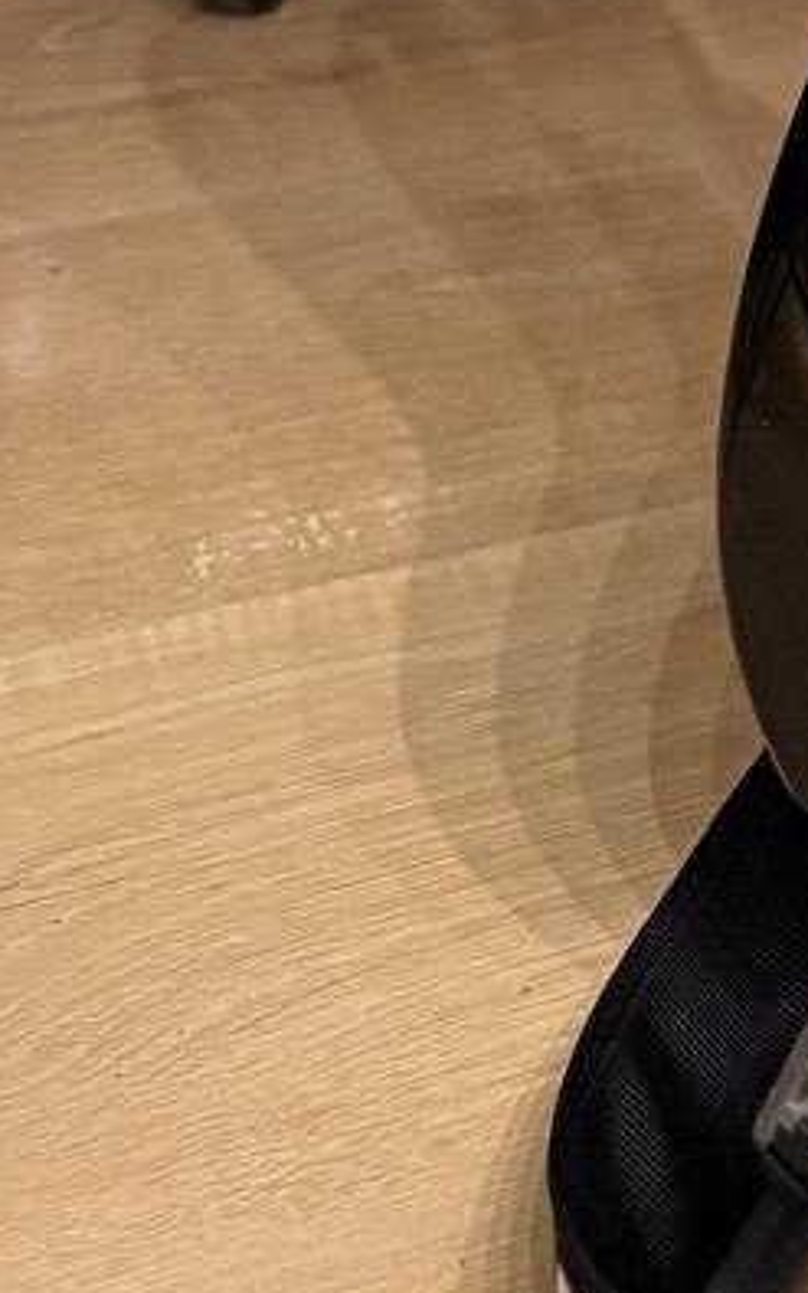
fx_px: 3628
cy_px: -1303
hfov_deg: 11.9
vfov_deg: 15.8
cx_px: 1354
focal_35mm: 103
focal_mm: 6.76
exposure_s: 1/59
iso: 500
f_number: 1.78
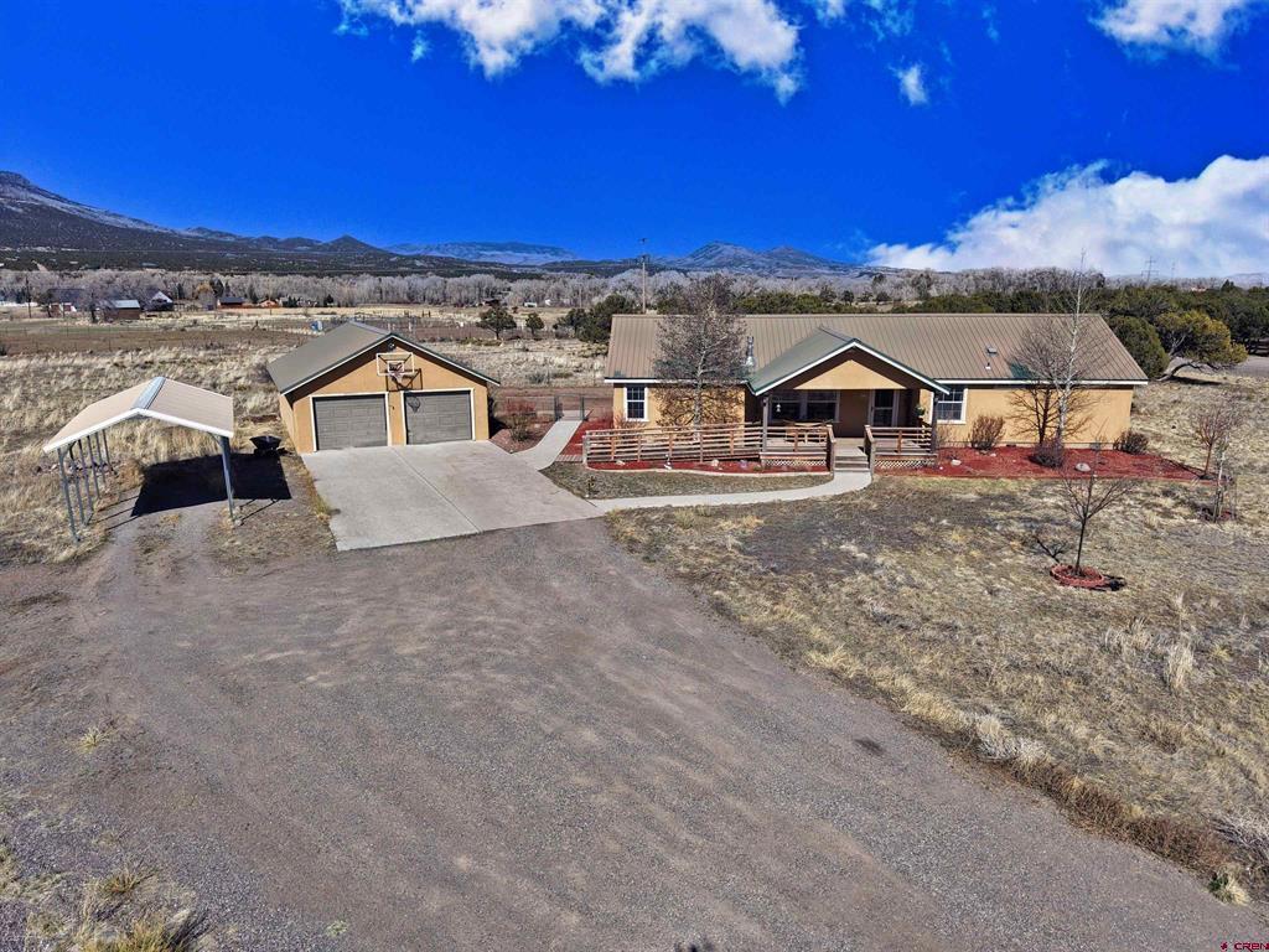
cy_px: 476
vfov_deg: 56.8
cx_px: 634
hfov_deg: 71.6
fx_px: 880
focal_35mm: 24
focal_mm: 8.67
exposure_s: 1/5000
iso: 110
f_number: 1.8
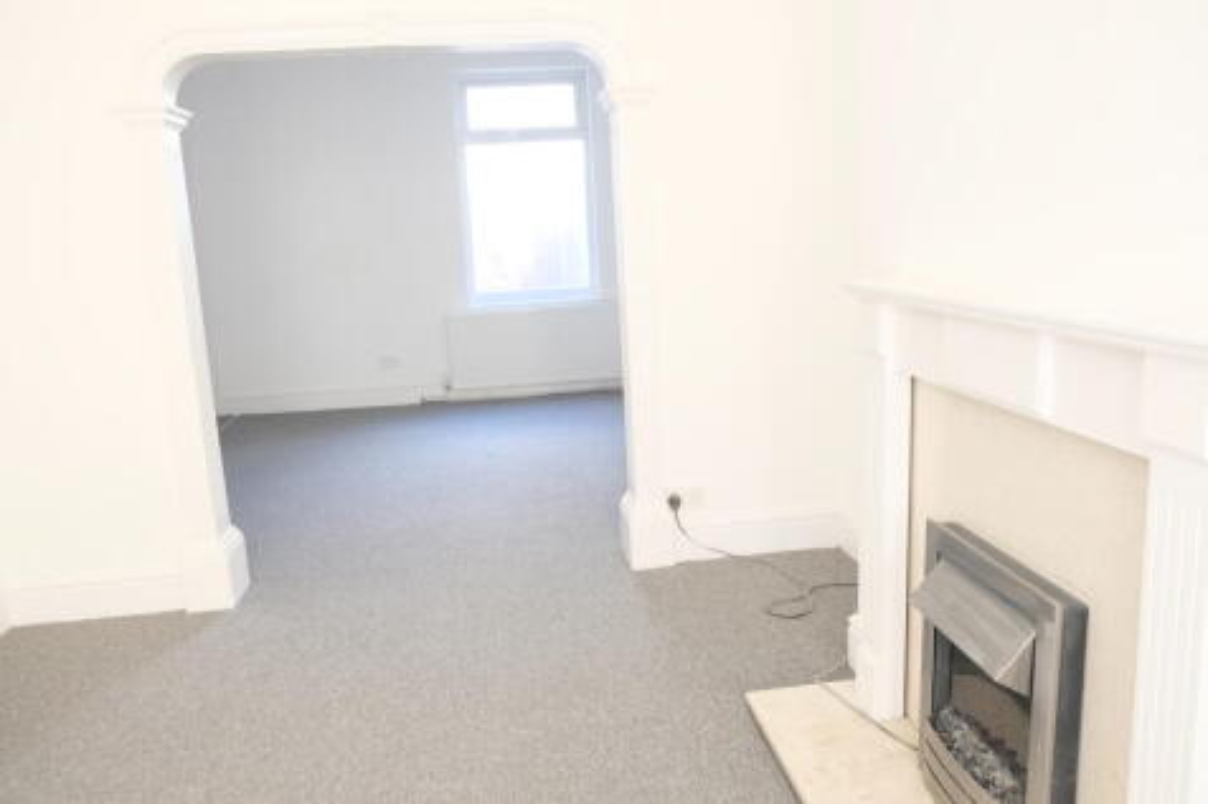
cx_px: 604
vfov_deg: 47.9
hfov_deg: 67.4
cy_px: 402
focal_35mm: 27
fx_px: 906
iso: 2500
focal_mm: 18
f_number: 4
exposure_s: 1/60
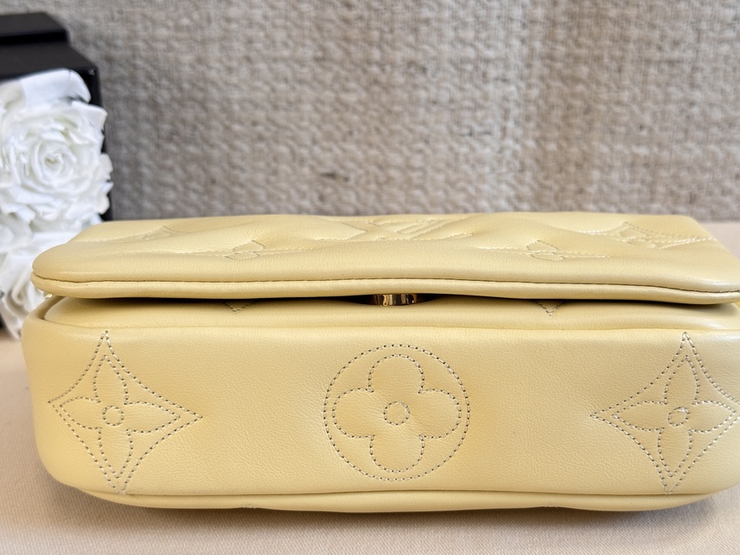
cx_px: 407
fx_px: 1197
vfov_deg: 26.1
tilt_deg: -21.3
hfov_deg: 34.3
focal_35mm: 56
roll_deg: +0.7
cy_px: 320
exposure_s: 1/50
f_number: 1.78
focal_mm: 6.76
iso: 64
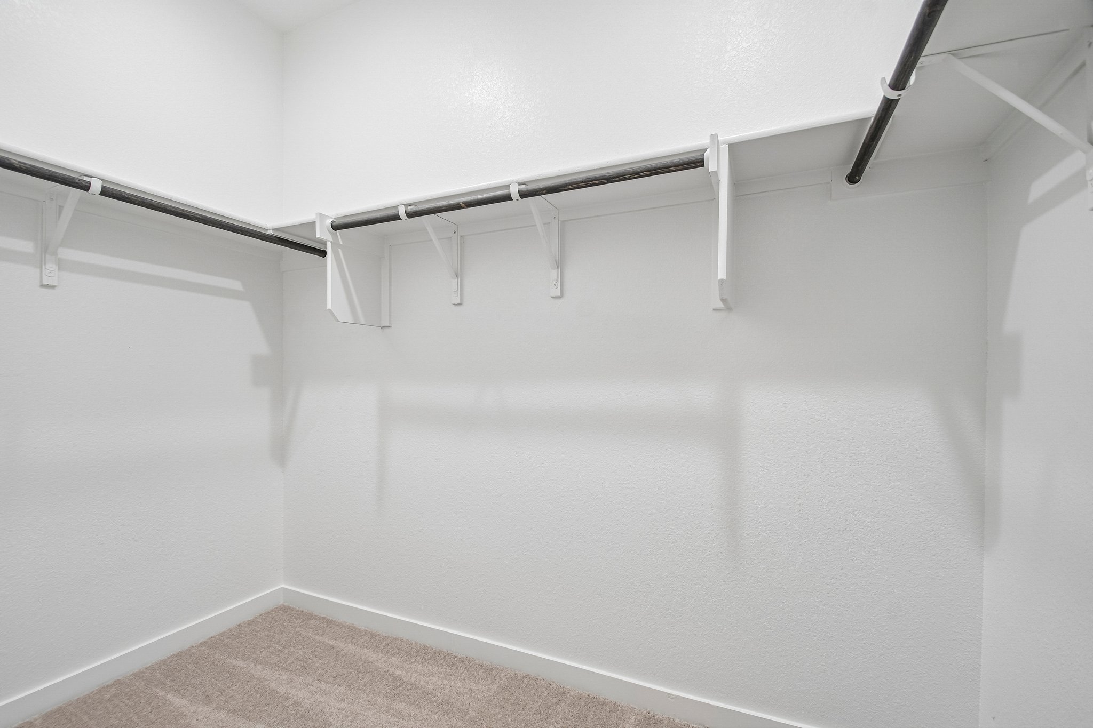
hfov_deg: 100.4
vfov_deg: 77.3
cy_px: 364
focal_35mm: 15
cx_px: 546
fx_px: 455
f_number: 8
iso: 400
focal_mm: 10
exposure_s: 1/10
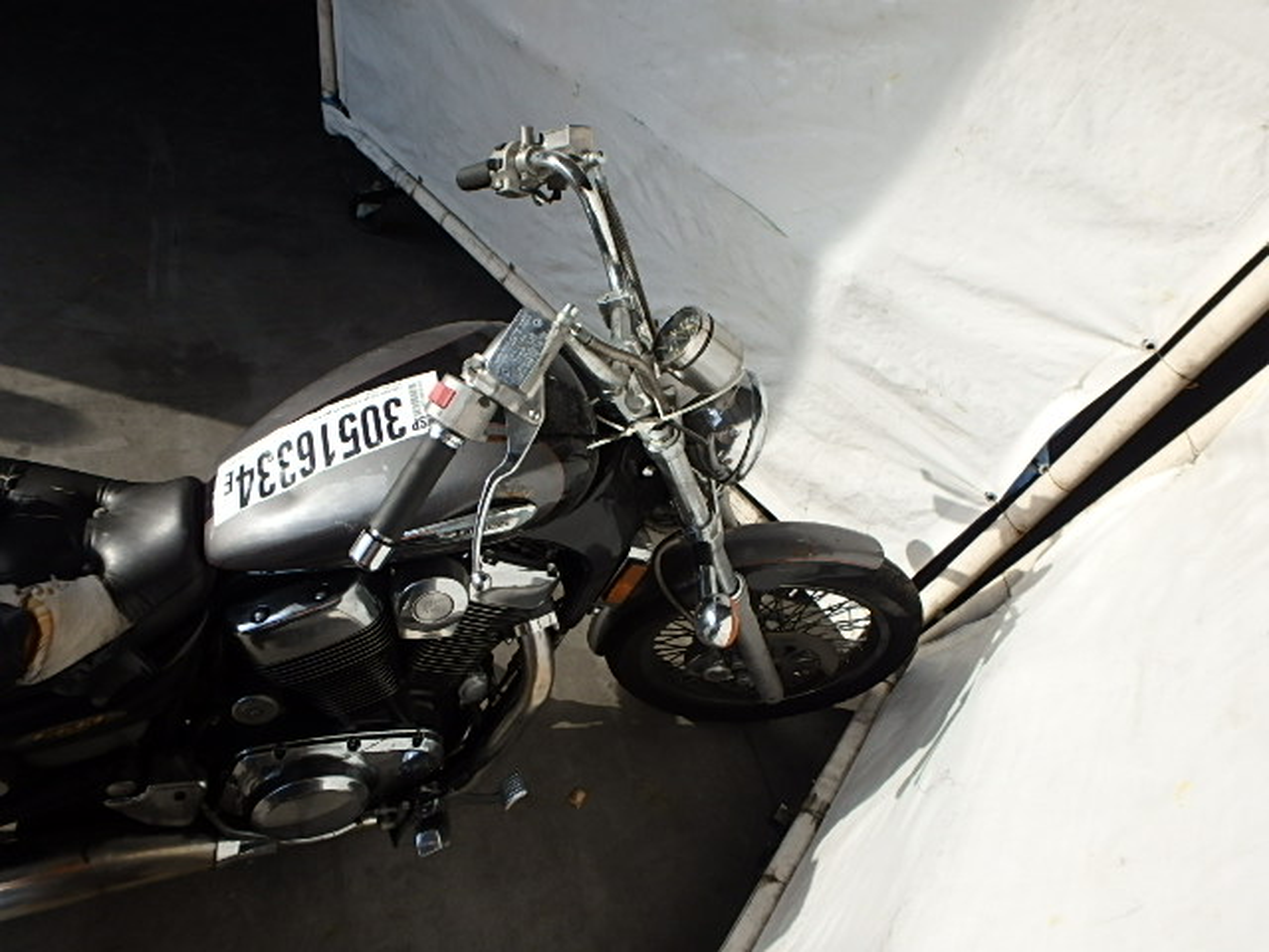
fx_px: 770
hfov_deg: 79.0
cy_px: 476
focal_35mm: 21
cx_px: 634
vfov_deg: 63.4
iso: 125
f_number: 3.5
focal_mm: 3.7
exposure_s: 1/500
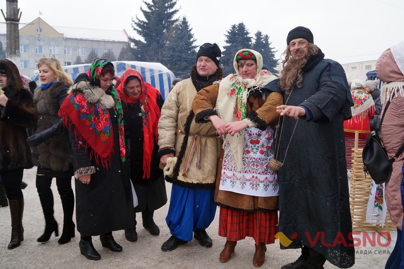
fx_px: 336
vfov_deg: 43.6
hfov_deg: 62.0
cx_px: 202
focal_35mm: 30
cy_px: 134
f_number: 5
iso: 100
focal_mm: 20
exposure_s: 1/100
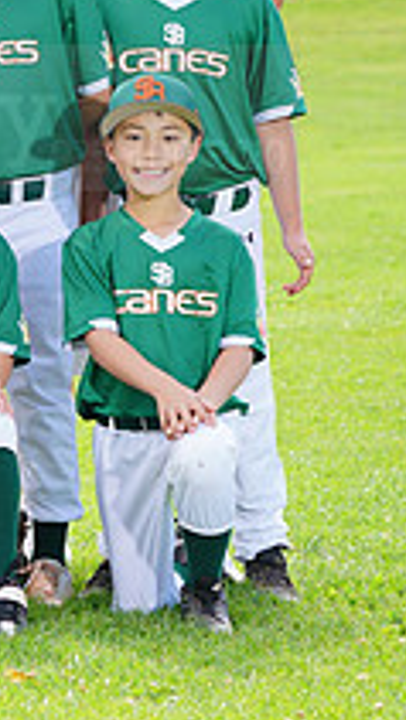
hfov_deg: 4.2
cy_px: 90
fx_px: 5501
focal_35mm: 288
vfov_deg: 7.5
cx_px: -362
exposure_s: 1/250
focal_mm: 100
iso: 100
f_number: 5.6
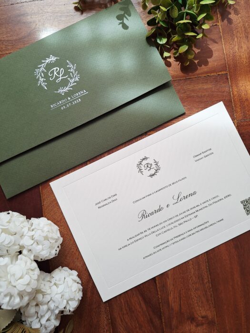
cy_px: 166
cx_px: 125
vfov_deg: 73.9
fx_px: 221
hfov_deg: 58.9
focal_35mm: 23
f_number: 1.8
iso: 50
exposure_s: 1/40
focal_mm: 5.54
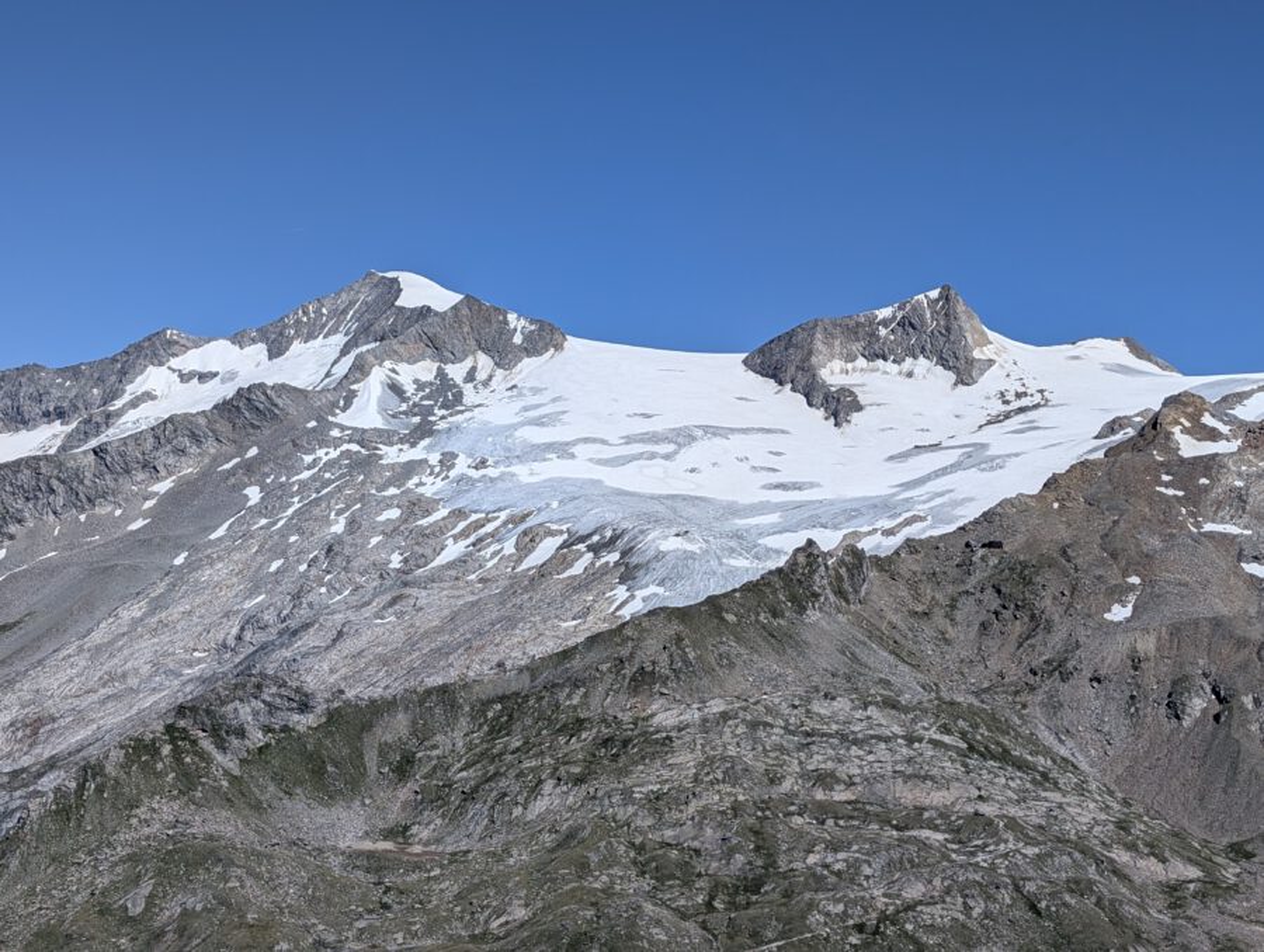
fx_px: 1792
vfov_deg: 29.8
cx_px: 632
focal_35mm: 49
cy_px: 476
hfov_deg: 38.9
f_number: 1.68
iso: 21
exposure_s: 1/2488
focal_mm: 6.9
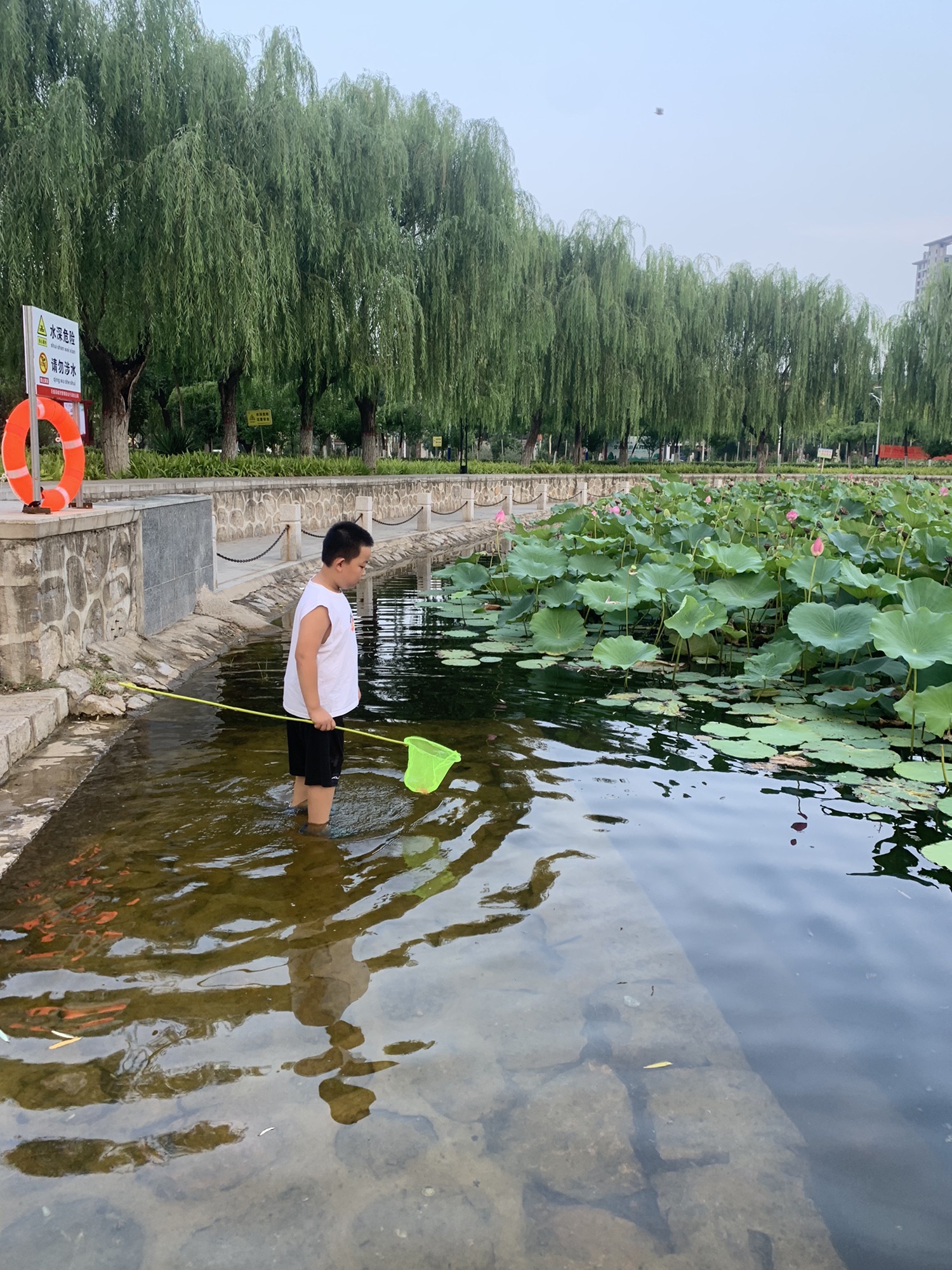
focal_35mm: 26
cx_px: 476
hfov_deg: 53.1
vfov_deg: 67.3
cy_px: 635
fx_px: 953
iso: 40
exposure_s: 1/122
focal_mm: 4.25
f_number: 1.8
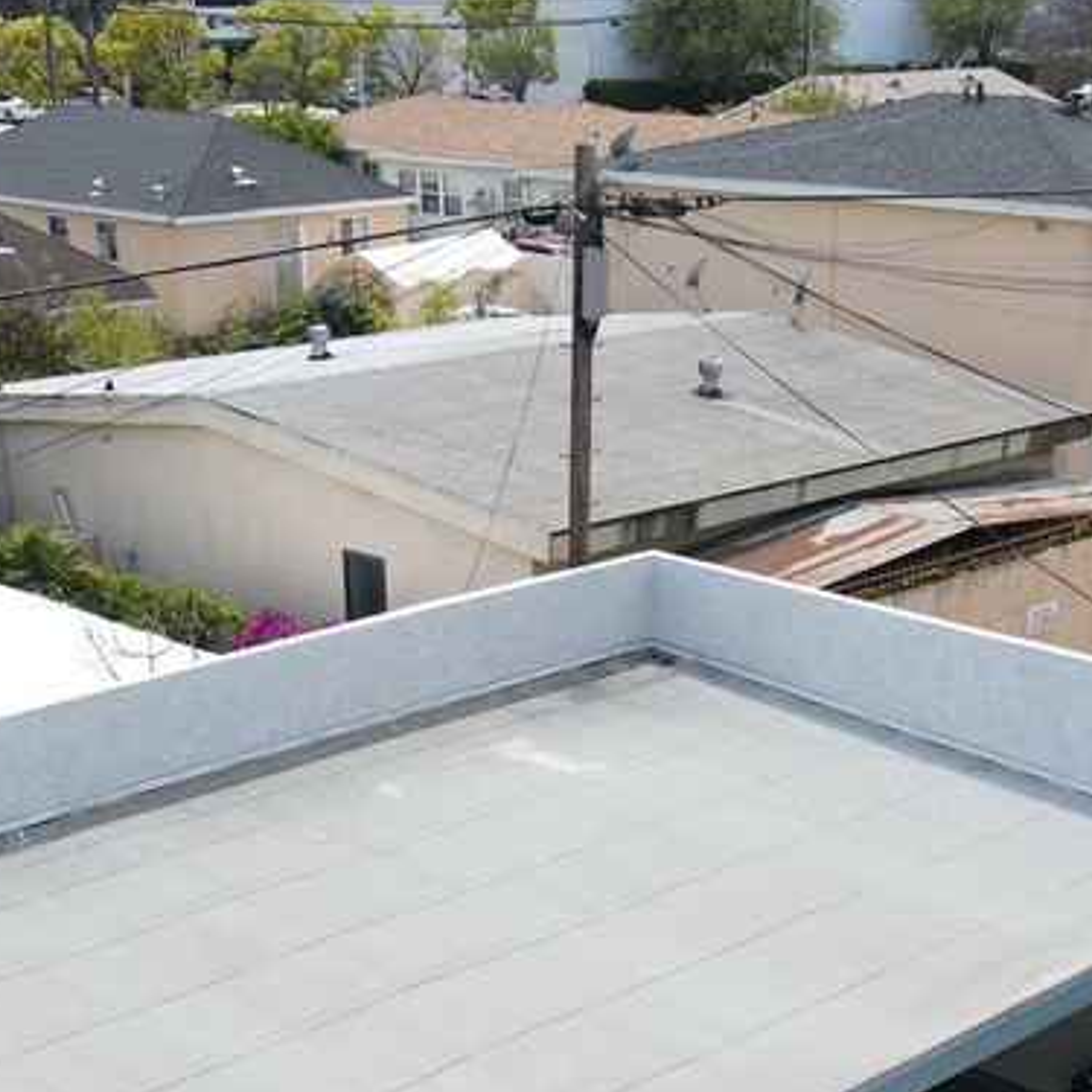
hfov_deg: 29.5
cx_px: 652
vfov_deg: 28.0
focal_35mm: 58
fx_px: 2070
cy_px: 1054
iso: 100
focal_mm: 4.5
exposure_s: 1/400
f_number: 2.8
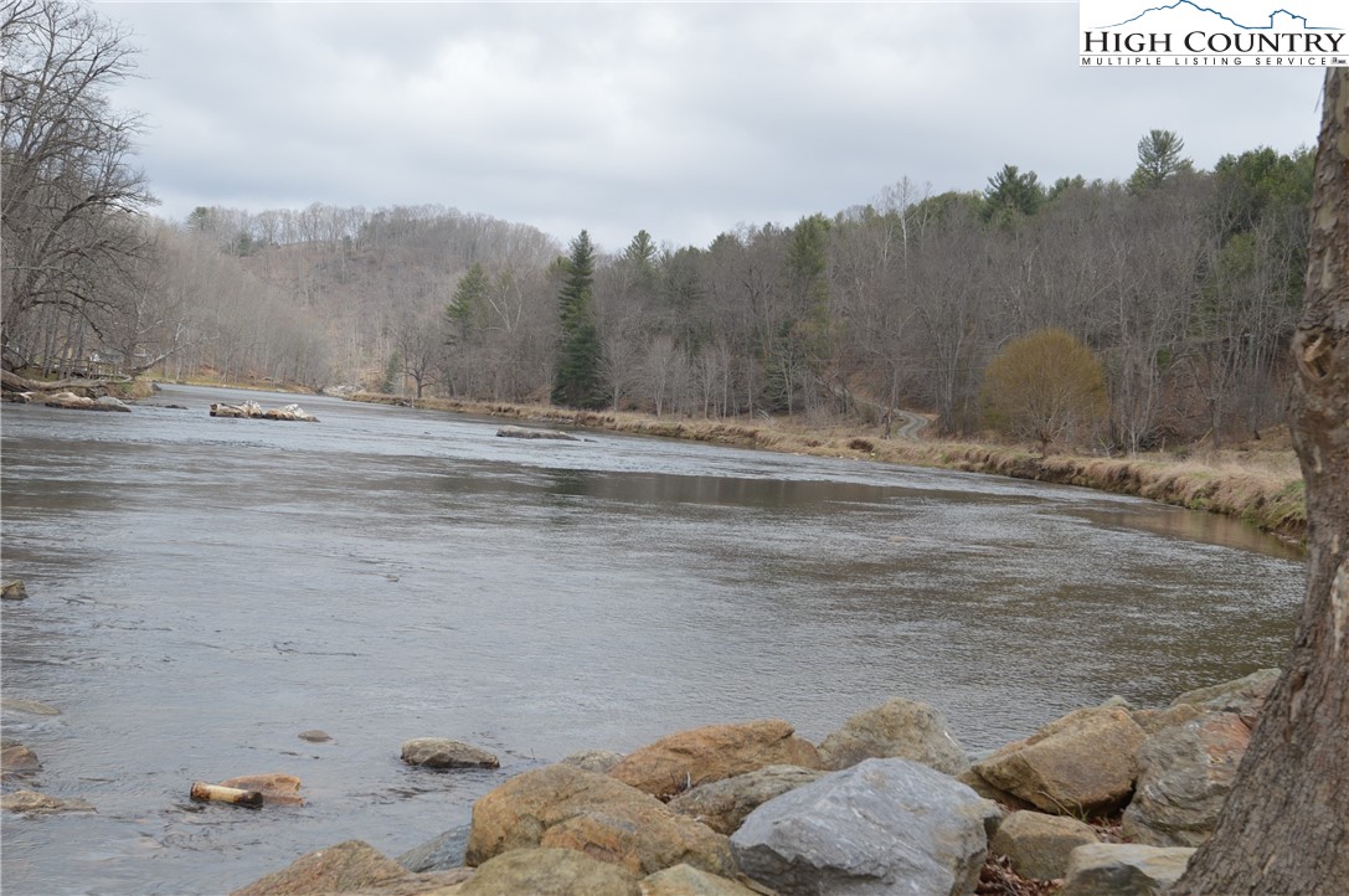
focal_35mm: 48
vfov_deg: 28.0
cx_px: 674
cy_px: 448
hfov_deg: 41.2
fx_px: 1796
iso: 100
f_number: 8
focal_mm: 32
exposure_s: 1/250
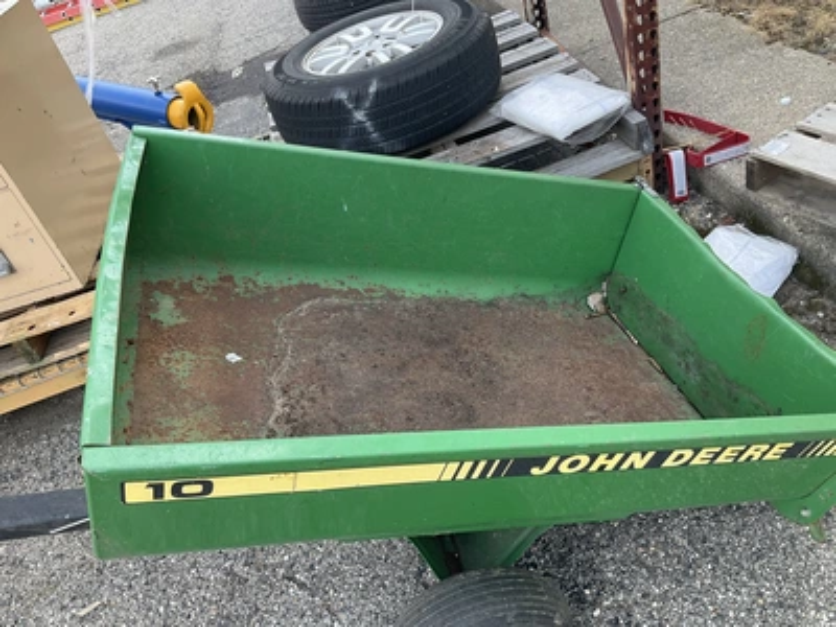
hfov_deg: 61.7
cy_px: 314
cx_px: 418
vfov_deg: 48.2
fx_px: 700
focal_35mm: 29
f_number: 1.8
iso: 25
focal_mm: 3
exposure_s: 1/165
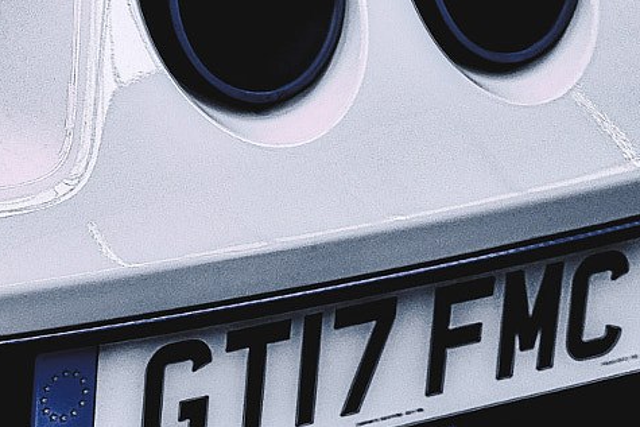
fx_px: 2098
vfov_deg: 11.4
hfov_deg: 15.7
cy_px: -79
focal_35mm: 118
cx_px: -373
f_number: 2.8
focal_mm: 35
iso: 640
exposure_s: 1/40
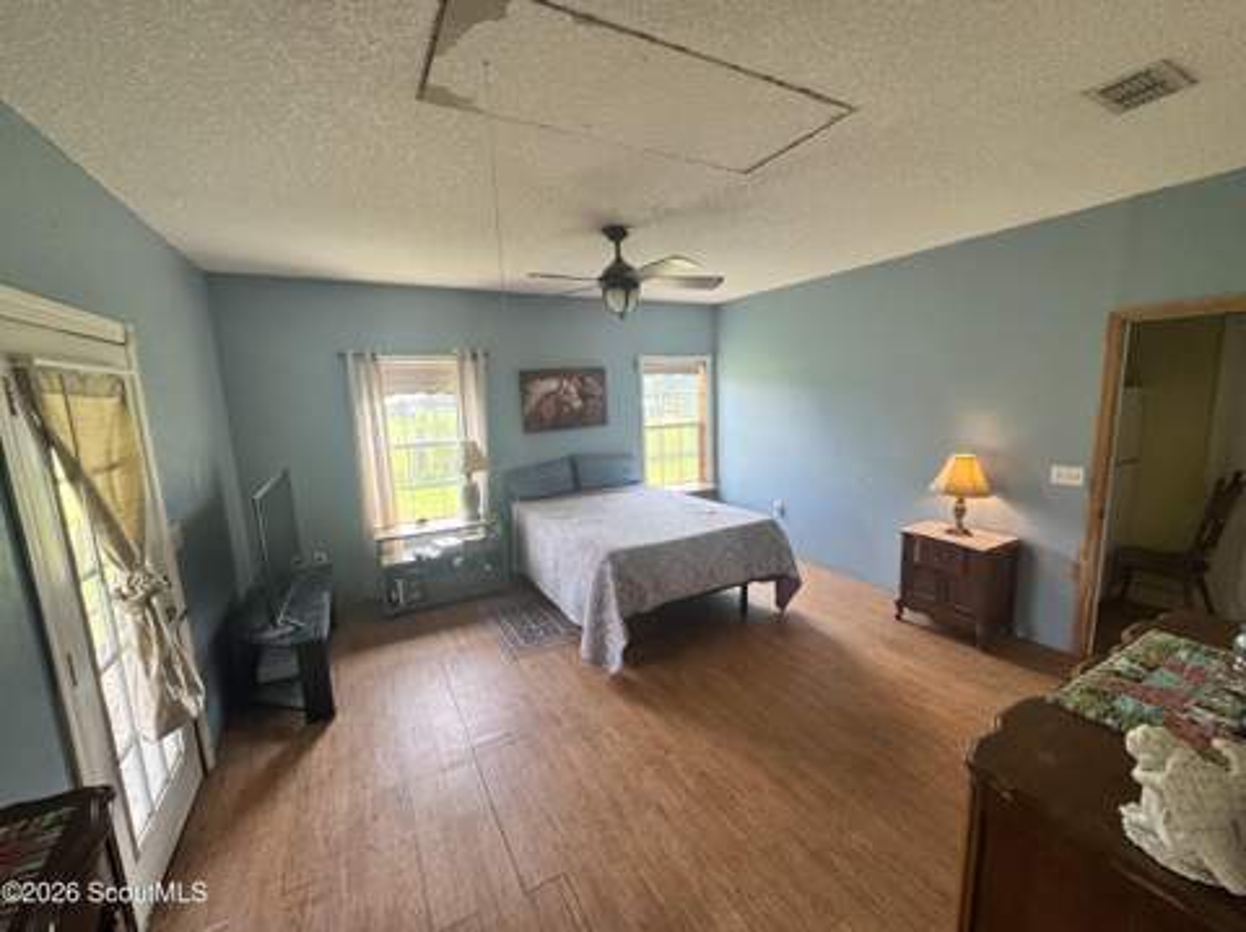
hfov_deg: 102.1
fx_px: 503
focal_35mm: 14
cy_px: 466
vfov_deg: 85.6
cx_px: 623
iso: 100
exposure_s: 1/120
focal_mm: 2.22
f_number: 2.2
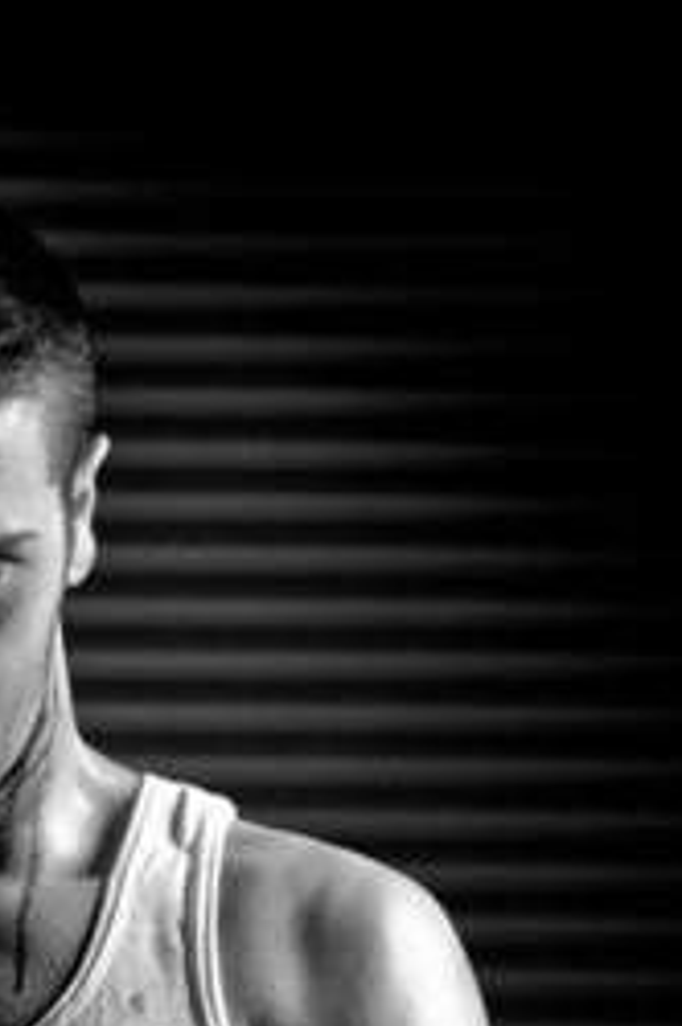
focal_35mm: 203
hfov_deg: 6.7
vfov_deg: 10.0
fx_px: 5784
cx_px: -82
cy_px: 1293
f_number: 2.8
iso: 200
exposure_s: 1/750
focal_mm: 50
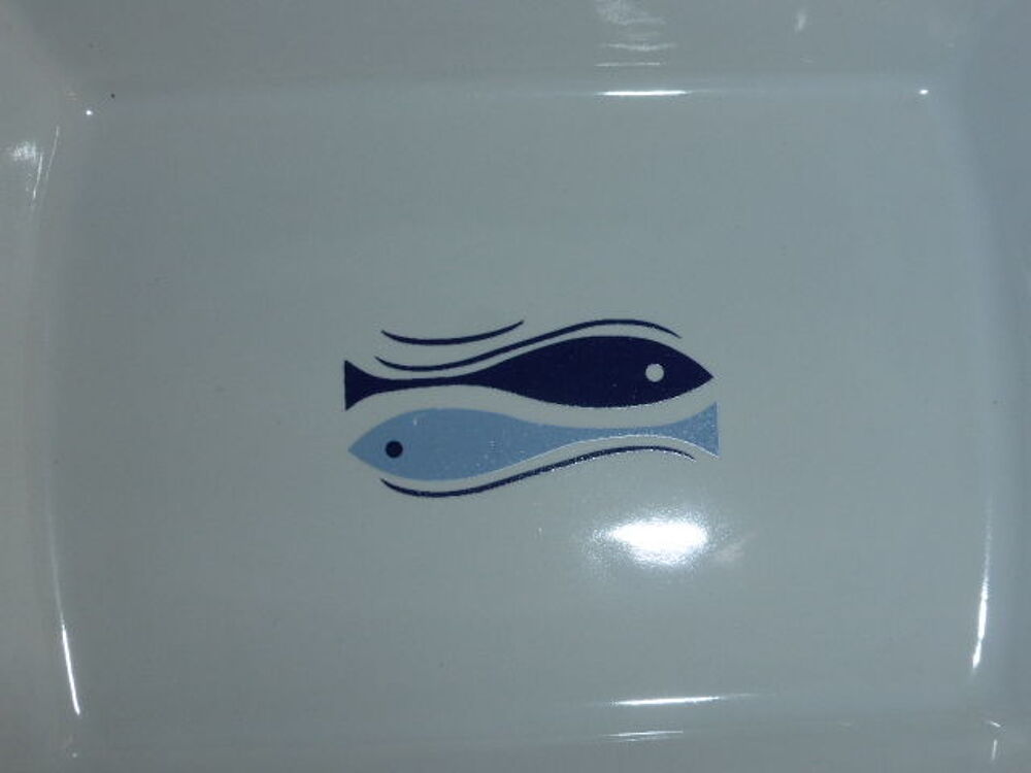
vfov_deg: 27.5
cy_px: 386
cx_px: 516
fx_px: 1579
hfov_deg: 36.2
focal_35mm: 53
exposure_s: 1/60
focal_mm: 9
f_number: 4.4
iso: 100
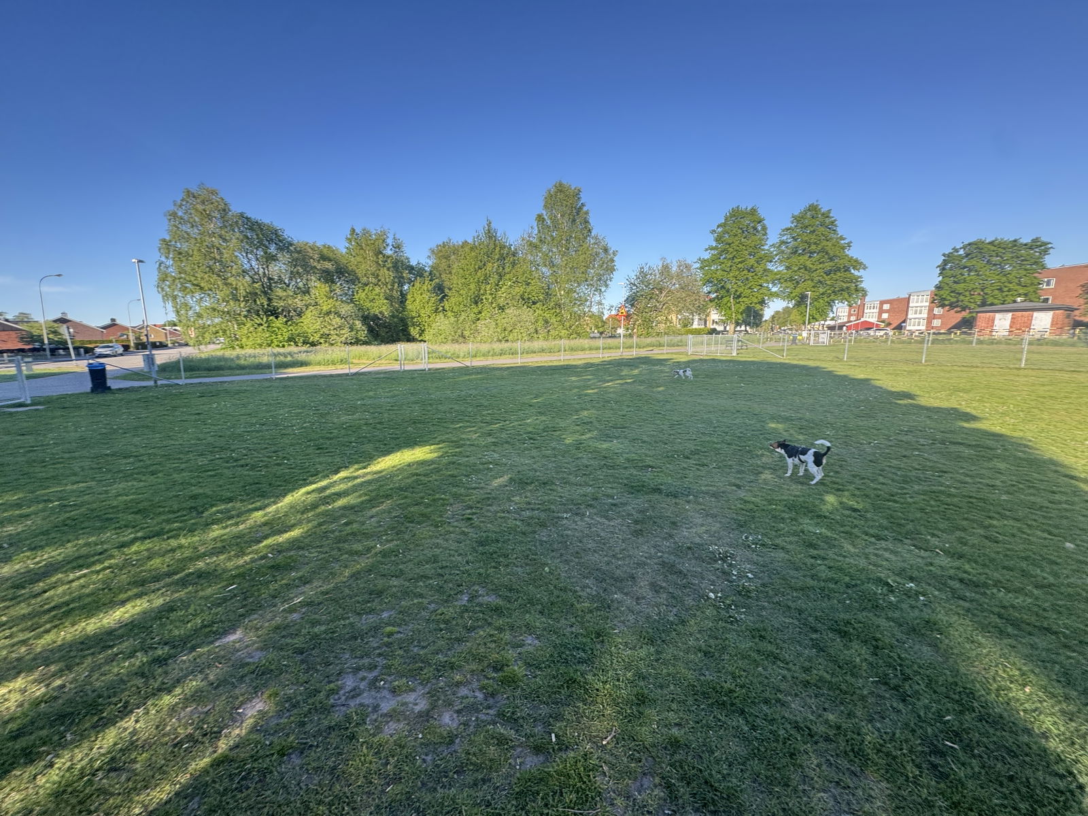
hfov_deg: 102.1
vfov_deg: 85.7
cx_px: 544
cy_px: 408
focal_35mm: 14
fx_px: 440
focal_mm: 2.22
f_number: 2.2
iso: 40
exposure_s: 1/344
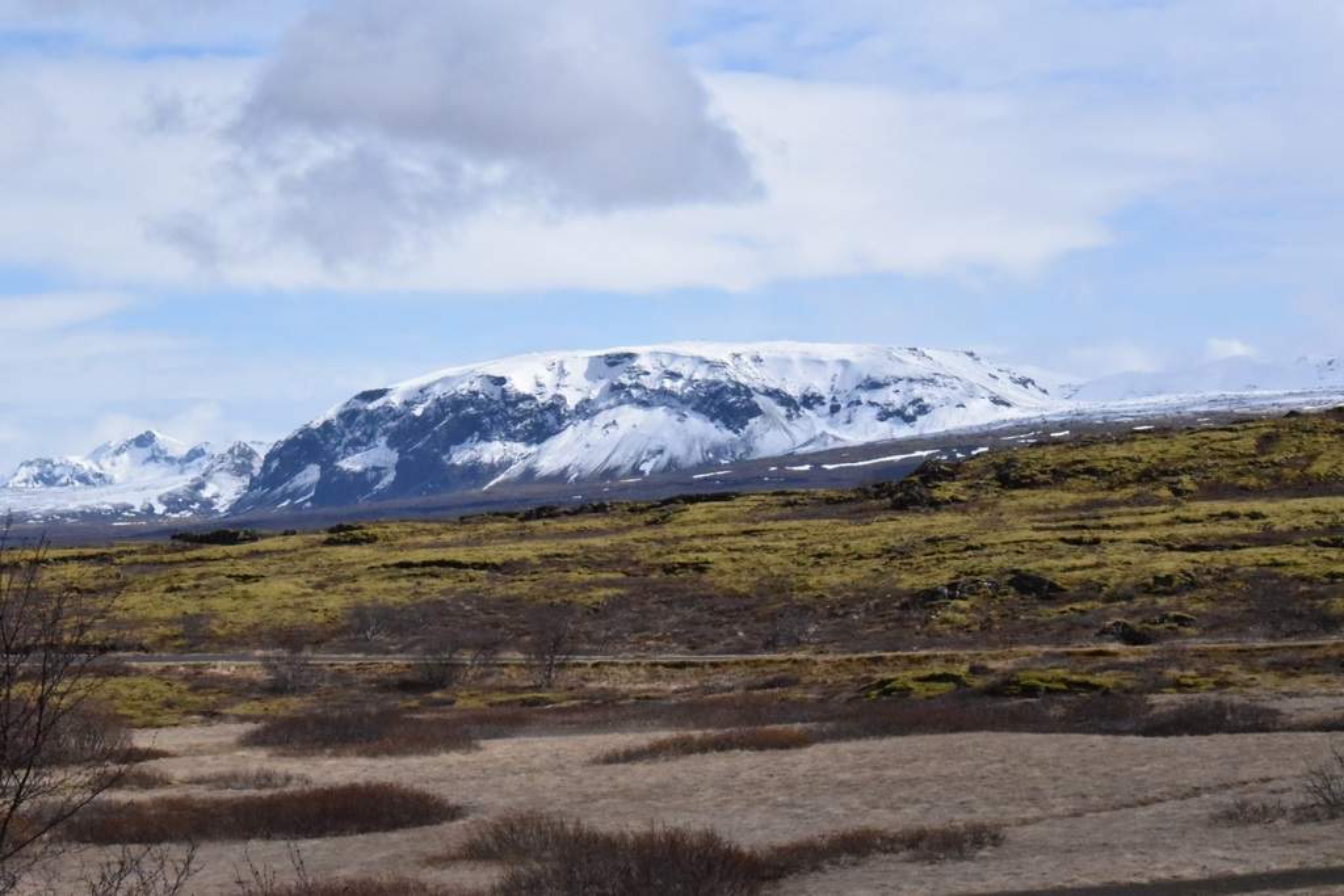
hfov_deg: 24.6
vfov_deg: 16.6
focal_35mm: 82
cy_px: 448
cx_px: 672
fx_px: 3080
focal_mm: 55
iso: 7200
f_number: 22
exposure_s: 1/4000
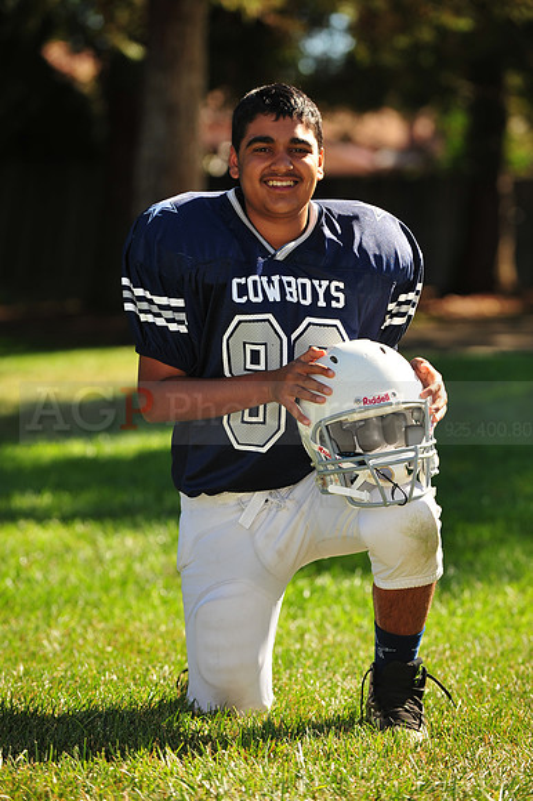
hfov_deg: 8.6
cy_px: 400
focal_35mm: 160
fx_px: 3557
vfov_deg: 12.8
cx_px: 266
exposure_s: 1/500
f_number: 4.5
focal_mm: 160
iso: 200
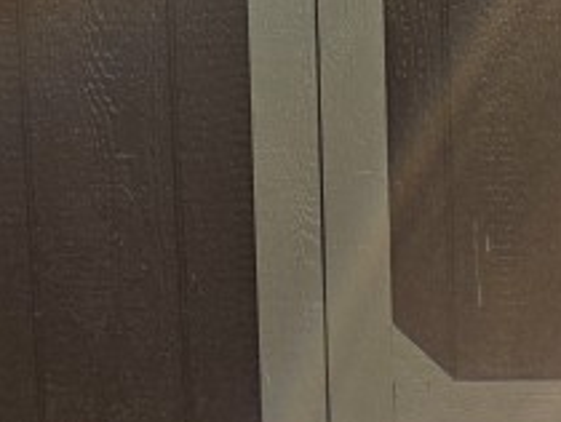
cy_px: -393
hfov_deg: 16.4
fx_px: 1817
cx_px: 764
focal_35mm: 112
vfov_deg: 12.0
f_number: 1.8
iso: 80
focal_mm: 5.4
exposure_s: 1/6618
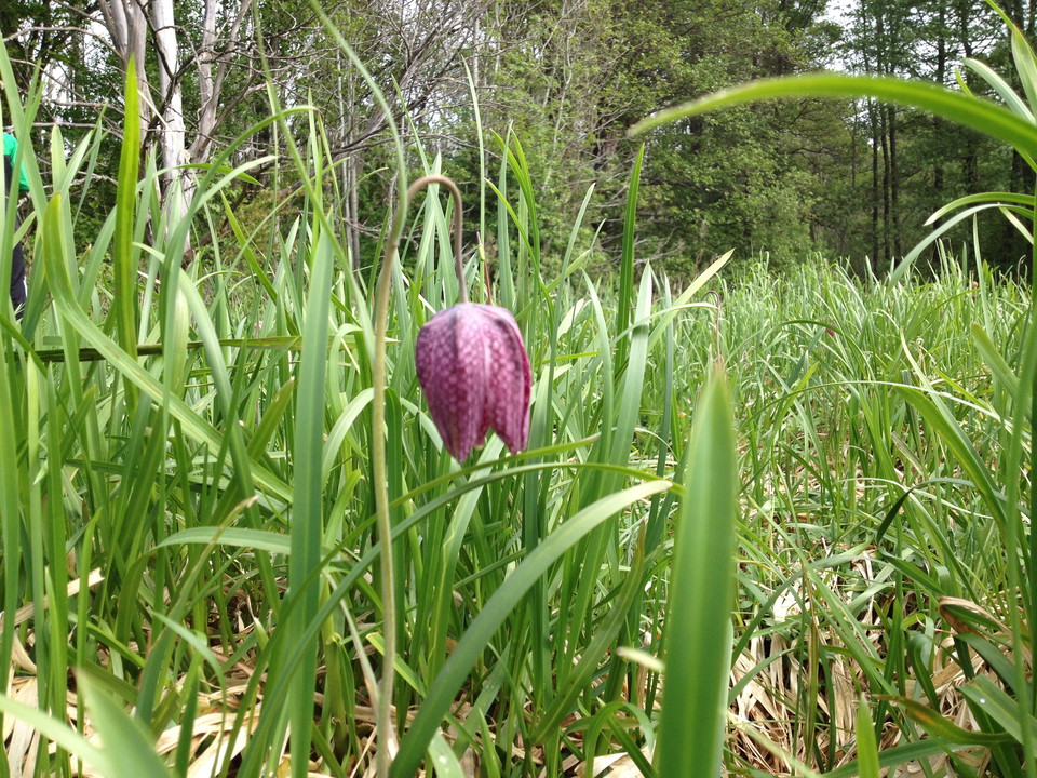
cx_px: 518
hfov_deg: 52.6
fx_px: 1049
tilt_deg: -6.2
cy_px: 389
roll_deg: +1.7
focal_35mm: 35
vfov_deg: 40.7
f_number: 2.4
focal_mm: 4.28
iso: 50
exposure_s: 1/642
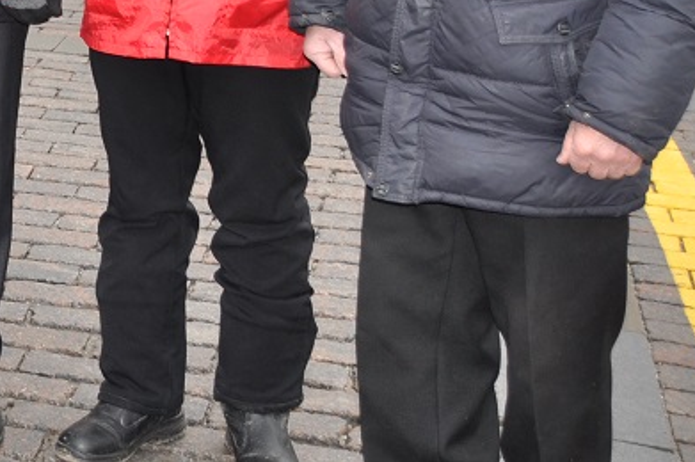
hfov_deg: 17.5
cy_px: -231
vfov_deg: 12.1
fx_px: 2083
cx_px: -258
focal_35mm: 108
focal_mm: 22
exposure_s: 1/200
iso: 200
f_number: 4
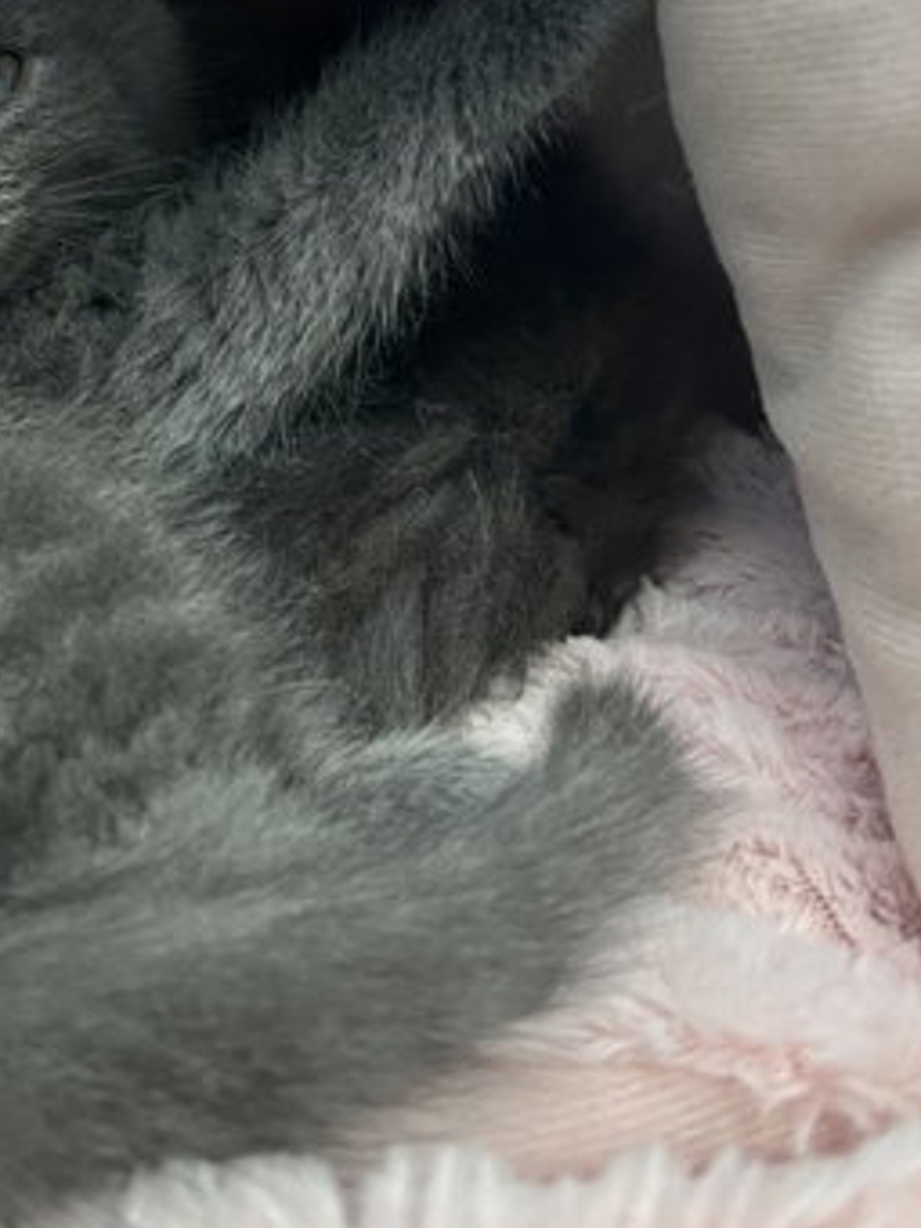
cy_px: 255
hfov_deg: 27.7
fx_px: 1809
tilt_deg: -7.9
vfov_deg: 36.3
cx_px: 123
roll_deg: +1.3
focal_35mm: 51
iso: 640
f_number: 1.5
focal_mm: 5.7
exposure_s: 1/30
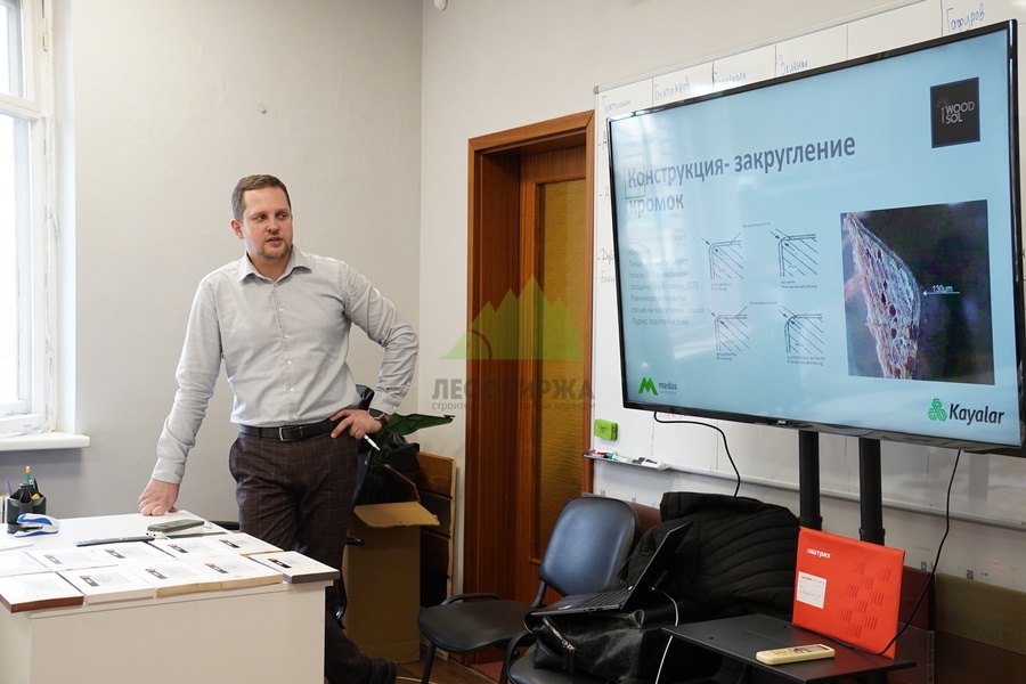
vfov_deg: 29.2
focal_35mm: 46
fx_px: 1311
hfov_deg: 42.7
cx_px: 513
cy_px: 342
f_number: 4.5
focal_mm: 31
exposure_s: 1/100
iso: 1600
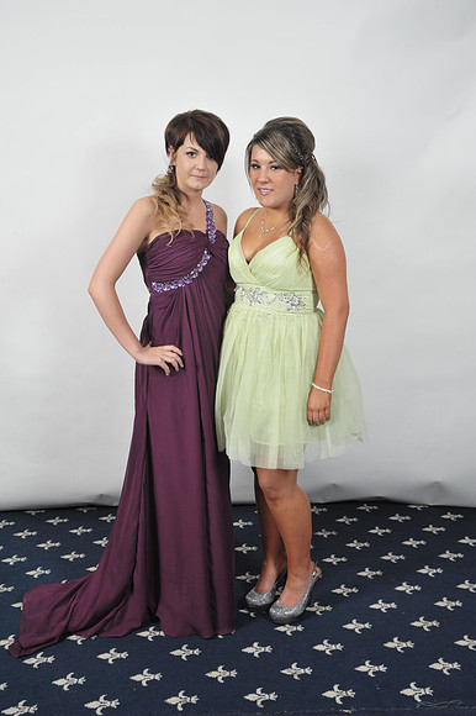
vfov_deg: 48.5
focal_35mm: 40
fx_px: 794
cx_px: 238
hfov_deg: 33.4
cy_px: 358
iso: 1000
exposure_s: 1/160
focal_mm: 40
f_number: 7.1
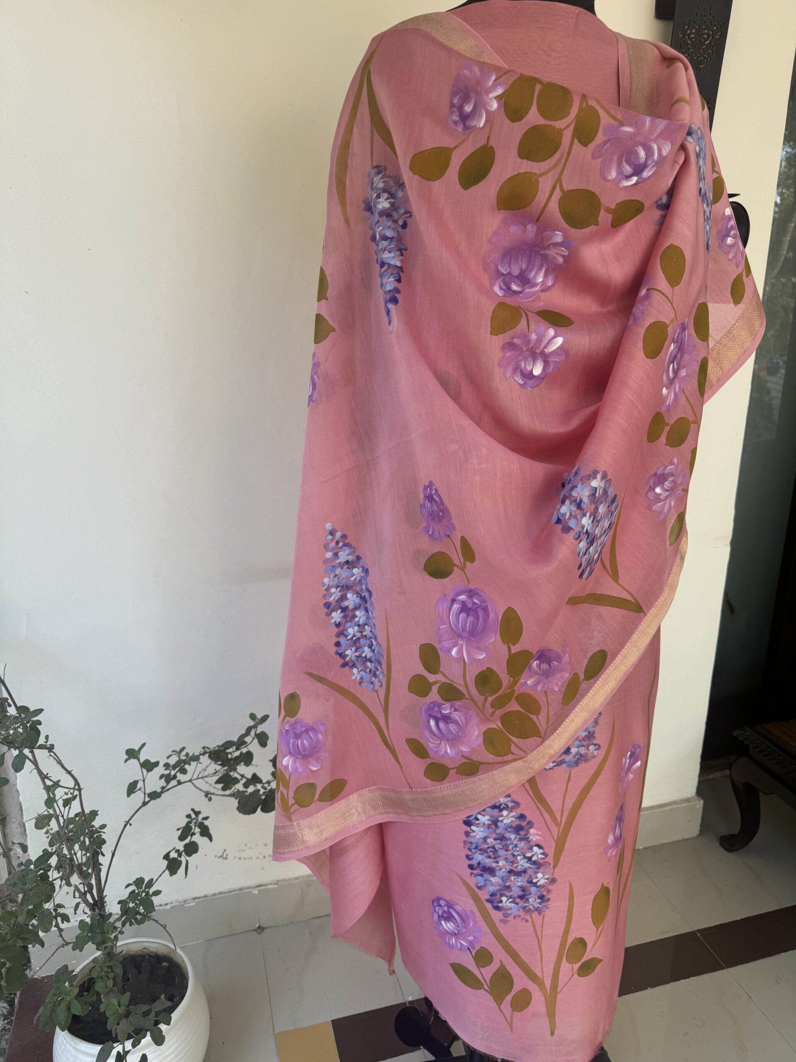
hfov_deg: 56.8
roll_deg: +0.6
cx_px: 398
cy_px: 531
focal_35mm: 24
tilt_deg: -17.2
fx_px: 736
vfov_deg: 71.6
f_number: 1.78
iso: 64
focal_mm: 6.76
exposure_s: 1/178
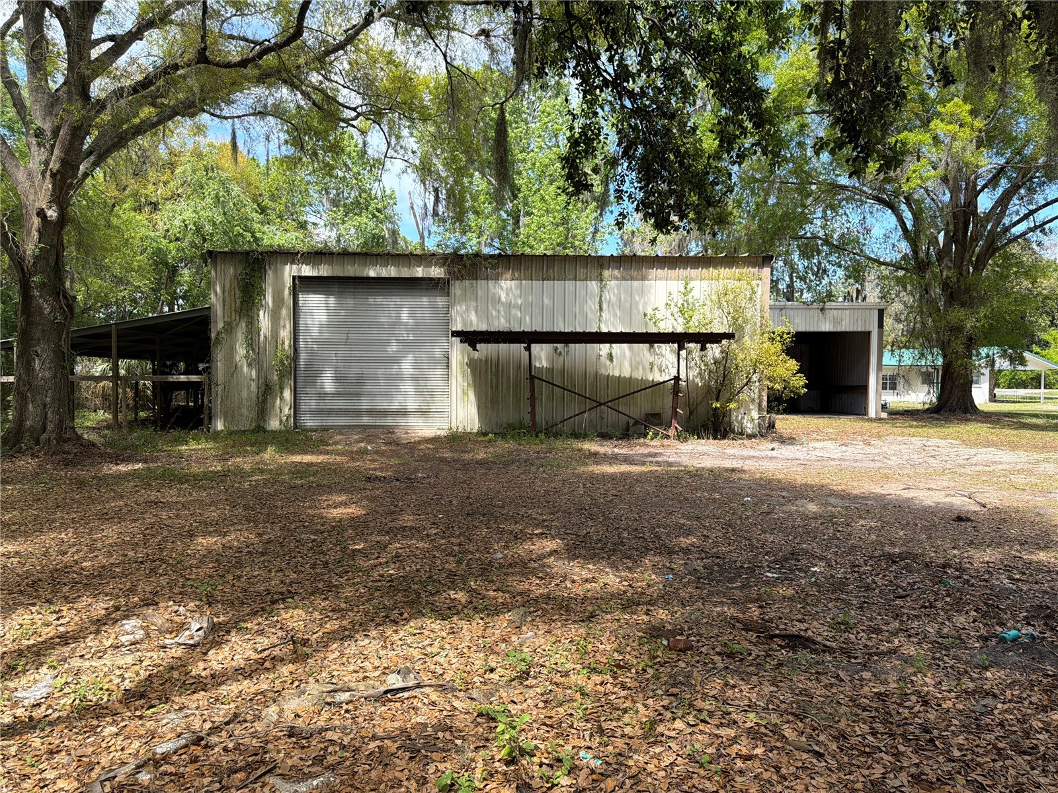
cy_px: 396
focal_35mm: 24
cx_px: 529
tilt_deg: -2.2
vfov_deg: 56.8
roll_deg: -0.3
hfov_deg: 71.6
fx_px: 734
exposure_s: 1/1192
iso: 80
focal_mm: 6.76
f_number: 1.78
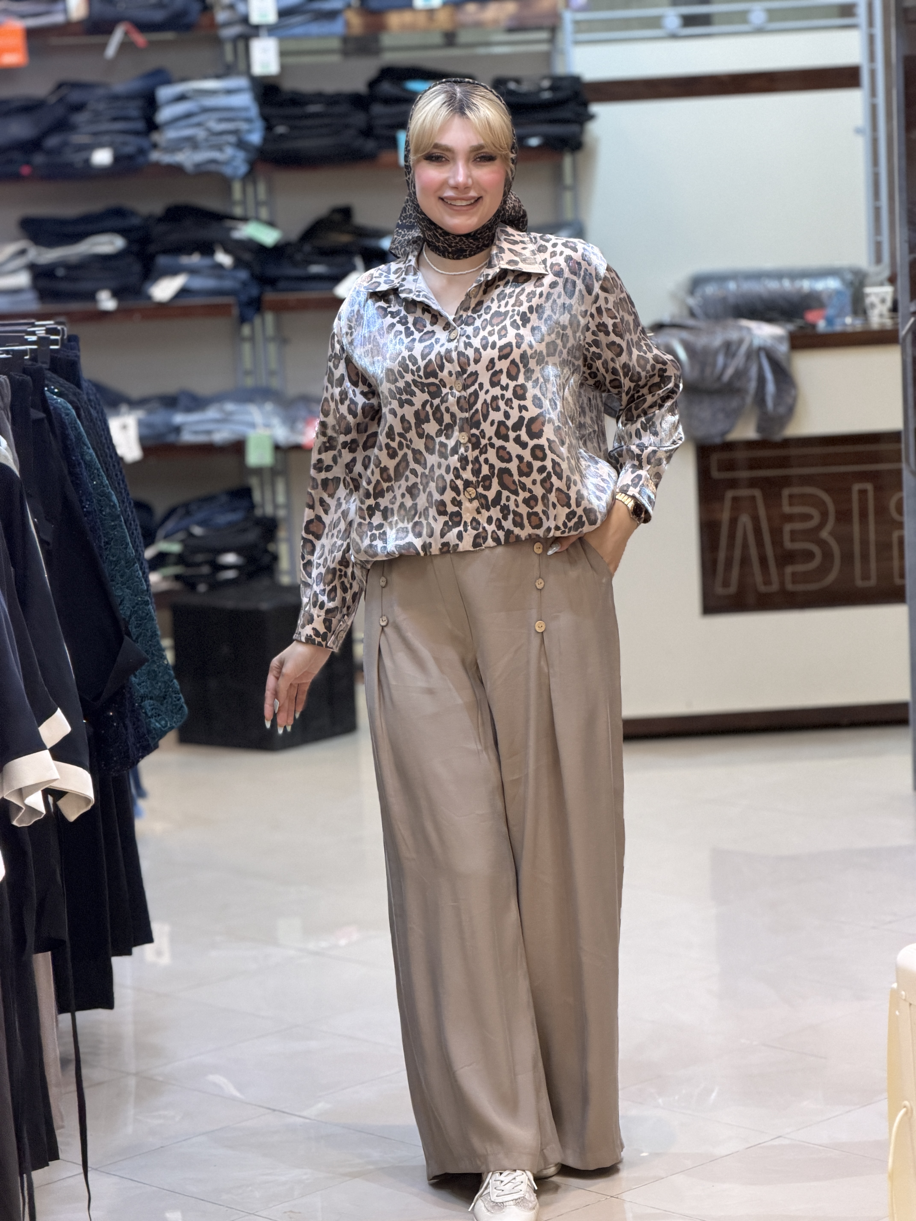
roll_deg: +2.7
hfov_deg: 14.8
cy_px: 610
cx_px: 458
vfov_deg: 19.6
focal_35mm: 100
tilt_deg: -7.1
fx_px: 3528
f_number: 2.8
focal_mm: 16.89
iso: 320
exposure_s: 1/50
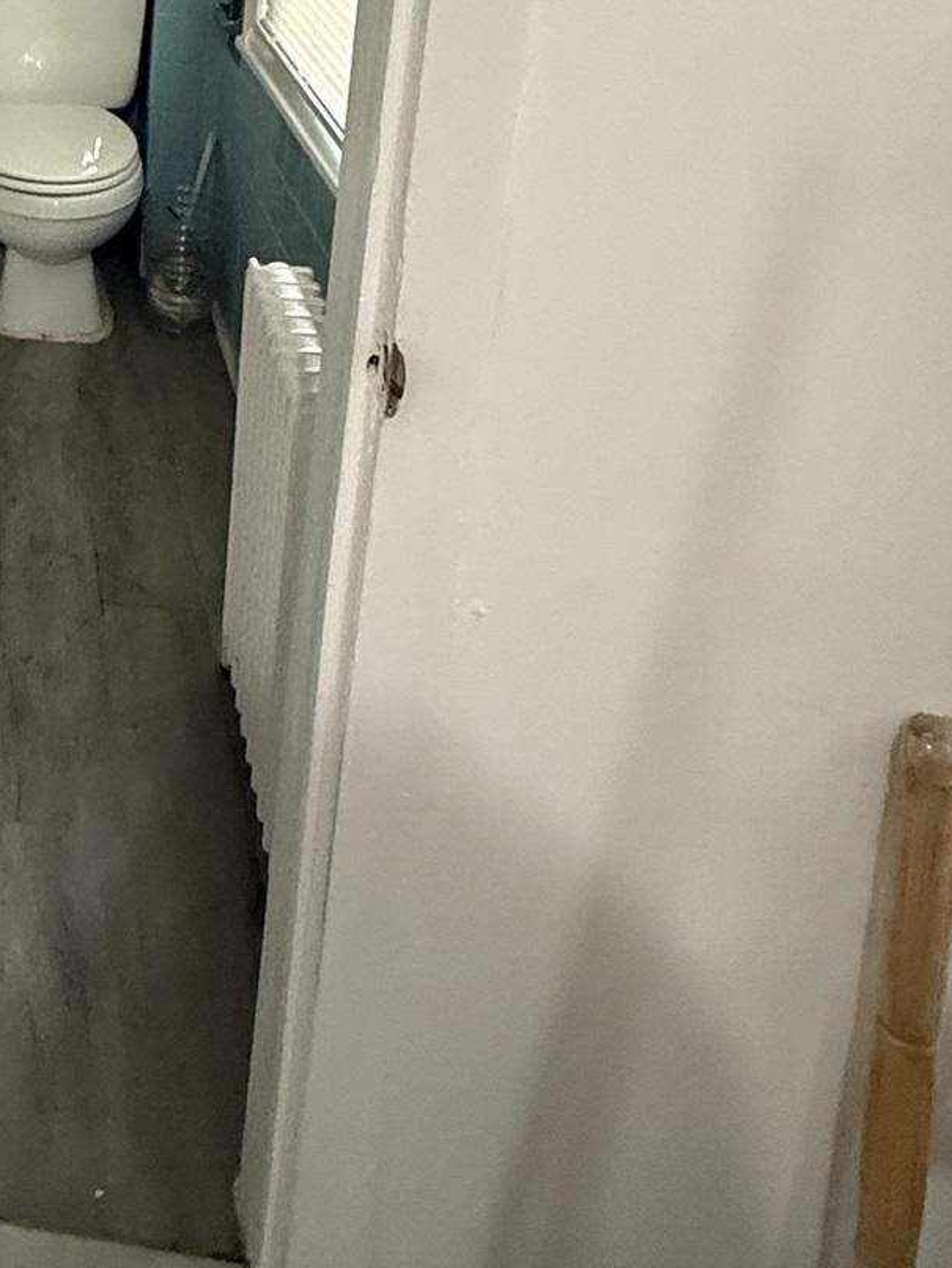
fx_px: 1466
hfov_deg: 29.8
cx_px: -242
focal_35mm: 40
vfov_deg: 40.8
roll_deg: +0.3
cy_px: -3
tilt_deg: -15.4
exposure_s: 1/60
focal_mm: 2.22
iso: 640
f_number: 2.2
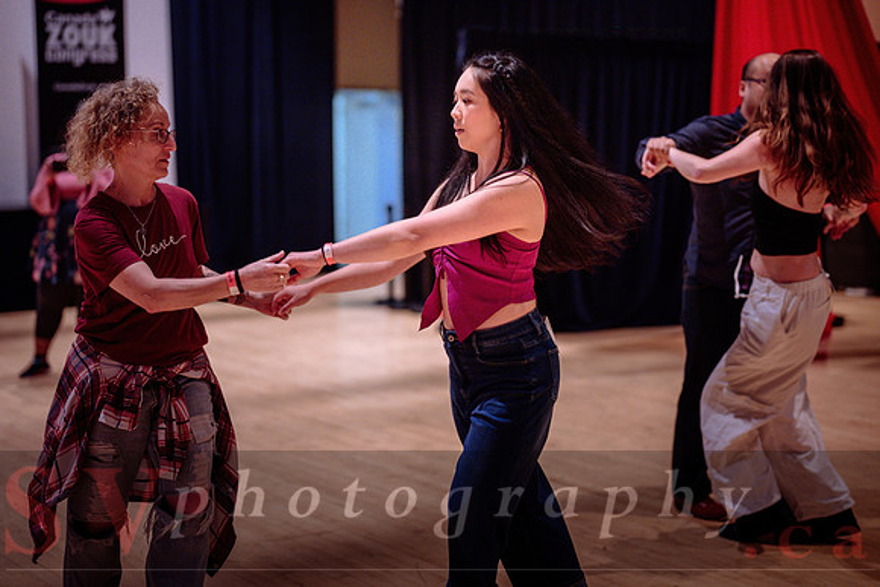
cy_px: 261
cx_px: 392
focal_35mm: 55
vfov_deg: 24.4
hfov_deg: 35.9
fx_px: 1357
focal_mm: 50
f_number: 1.2
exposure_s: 1/200
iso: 1600
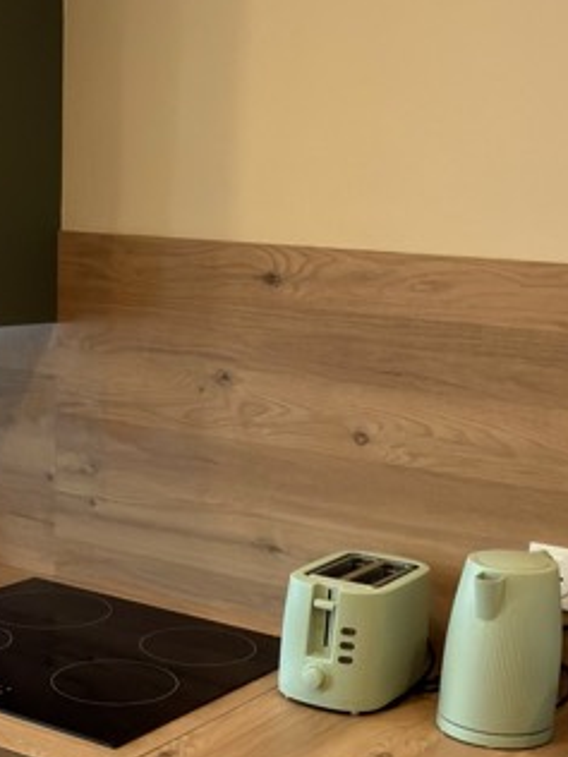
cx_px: 187
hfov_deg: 23.5
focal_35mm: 62
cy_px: 666
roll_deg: -2.1
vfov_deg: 30.0
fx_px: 1356
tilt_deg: -19.4
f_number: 2.2
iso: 100
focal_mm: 2.22
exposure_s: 1/30
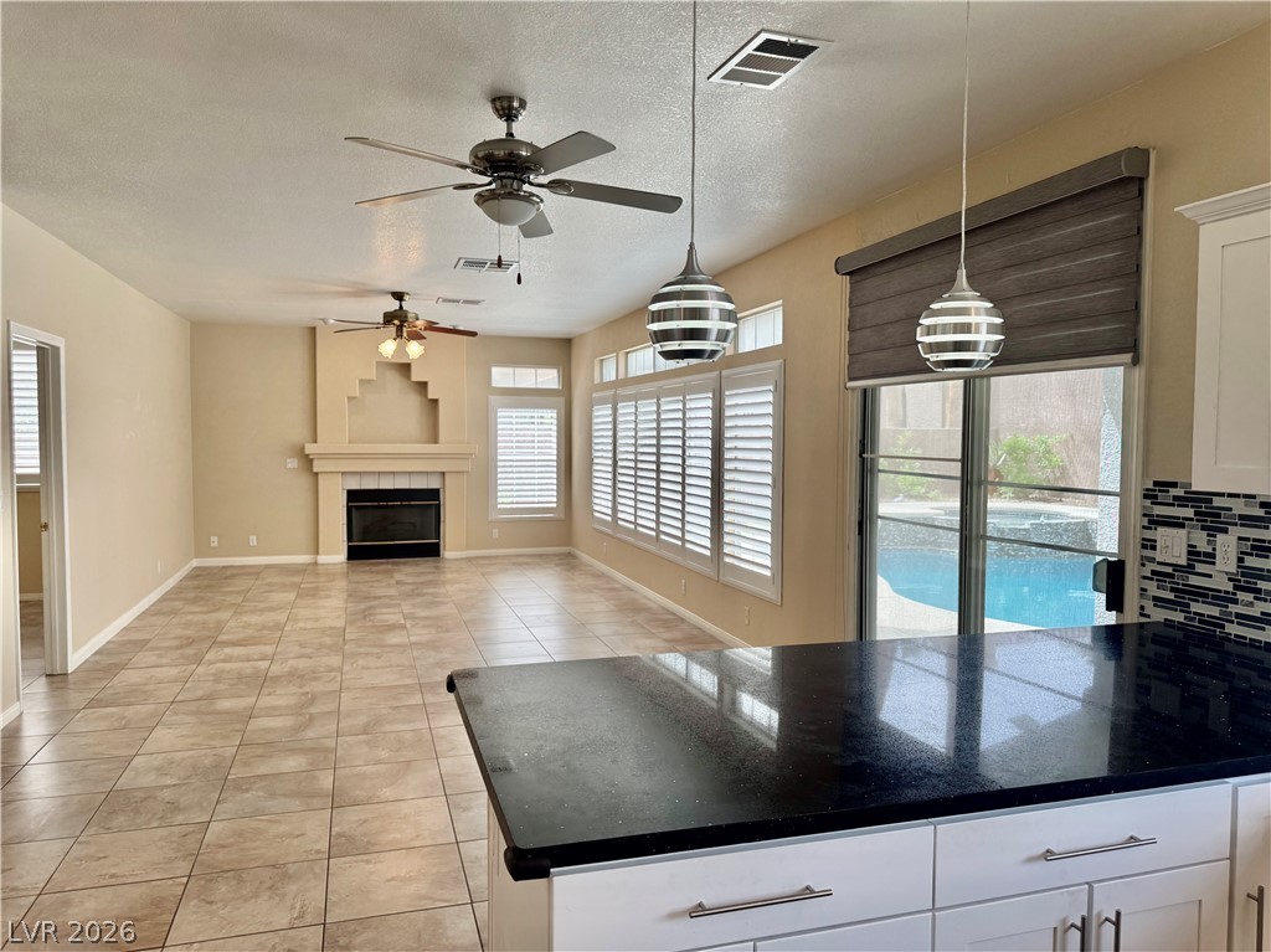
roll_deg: -0.5
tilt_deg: -3.1
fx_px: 881
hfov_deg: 71.6
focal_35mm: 24
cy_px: 476
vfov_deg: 56.8
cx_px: 636
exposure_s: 1/202
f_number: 1.78
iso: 64
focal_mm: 6.76
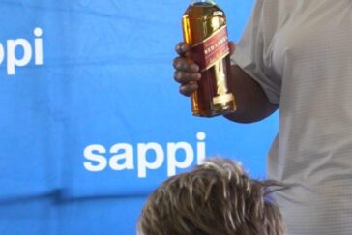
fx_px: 1927
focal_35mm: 197
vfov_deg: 7.0
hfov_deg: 10.3
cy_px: 29
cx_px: 356
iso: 4000
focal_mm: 70
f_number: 7.1
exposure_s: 1/100
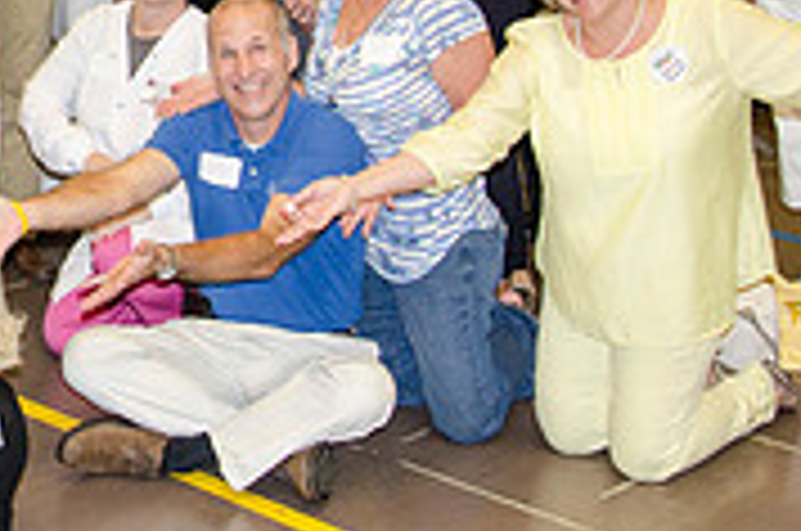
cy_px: -50
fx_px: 1954
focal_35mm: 88
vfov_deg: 15.1
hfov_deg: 22.1
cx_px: -45
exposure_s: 1/60
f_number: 5.6
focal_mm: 18
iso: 400
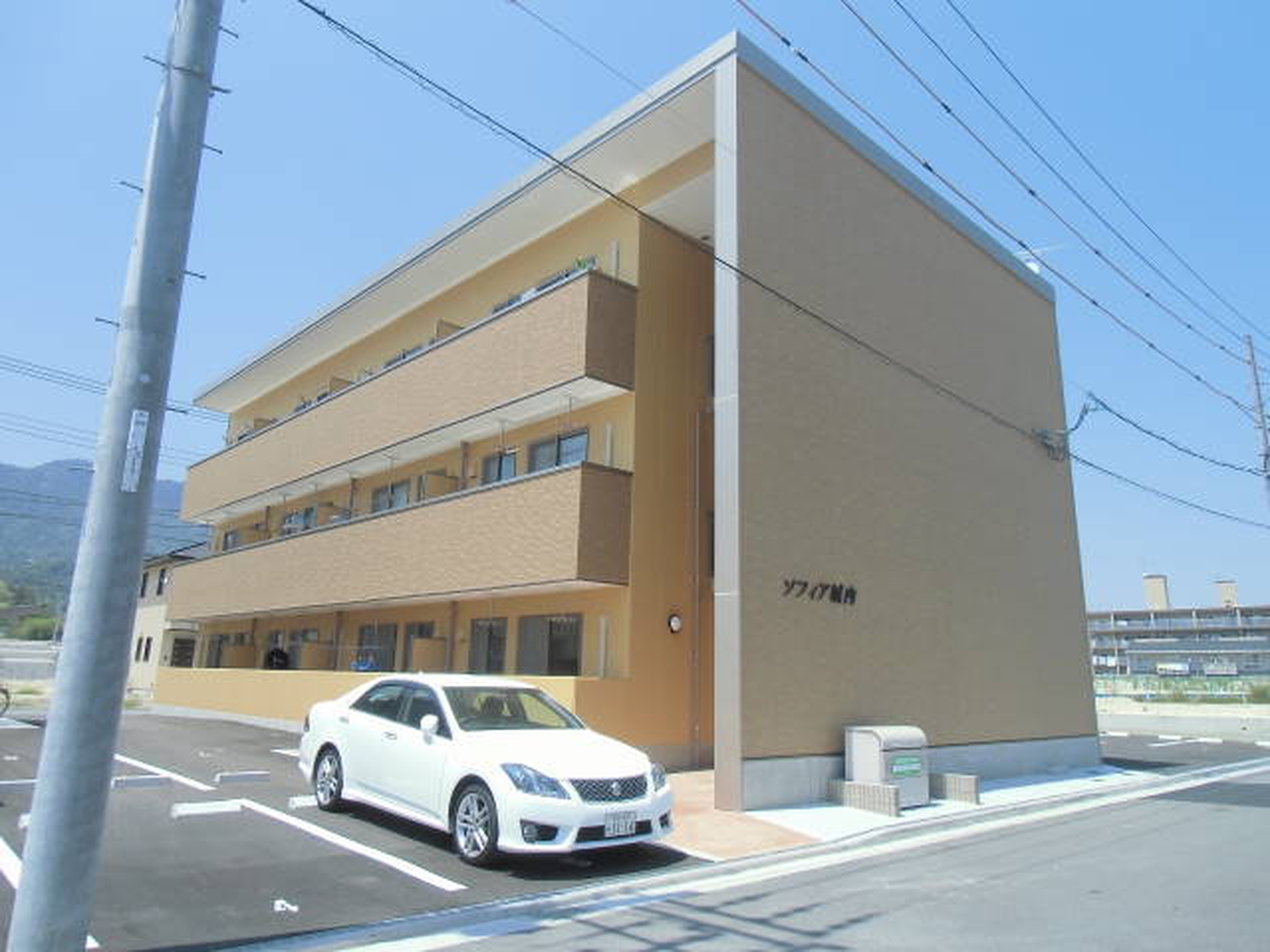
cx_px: 635
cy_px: 476
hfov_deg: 71.6
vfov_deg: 56.8
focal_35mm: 24
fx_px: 881
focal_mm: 4.24
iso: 64
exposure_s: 1/640
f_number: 3
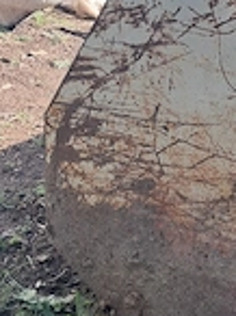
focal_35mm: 74
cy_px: 258
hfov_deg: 18.5
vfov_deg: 25.9
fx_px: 675
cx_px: 301
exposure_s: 1/204
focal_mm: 4
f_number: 1.8
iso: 50
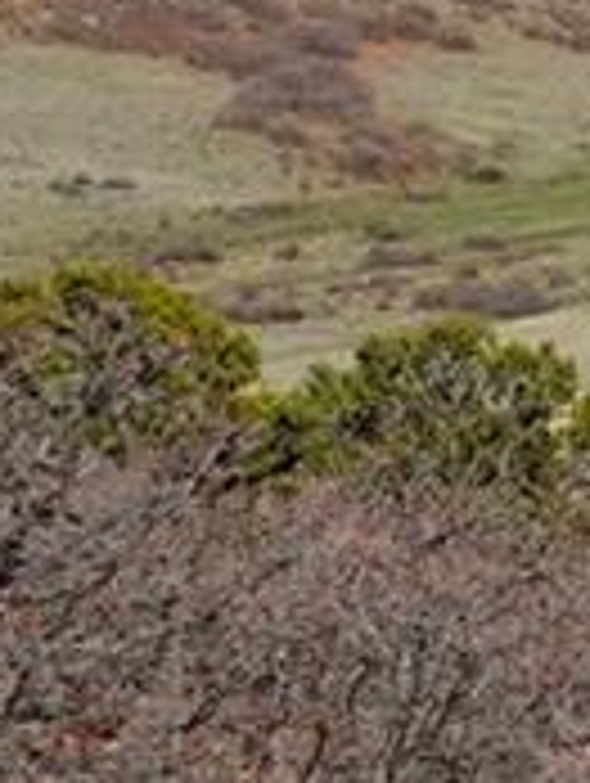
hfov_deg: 3.9
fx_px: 7300
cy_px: -842
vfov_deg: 6.0
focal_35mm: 322
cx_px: 3405
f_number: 4.5
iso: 100
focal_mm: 13.31
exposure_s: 1/1000
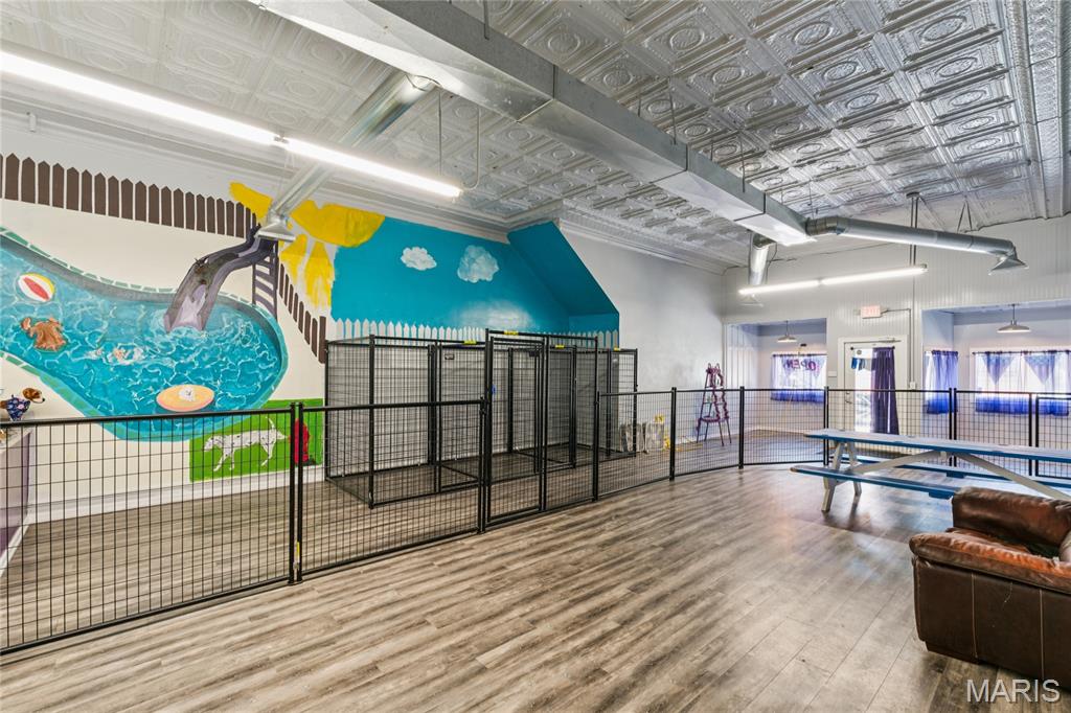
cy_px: 356
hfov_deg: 97.1
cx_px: 536
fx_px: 473
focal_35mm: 16
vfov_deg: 74.1
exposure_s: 1/1.25
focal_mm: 15.9
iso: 320
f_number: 13
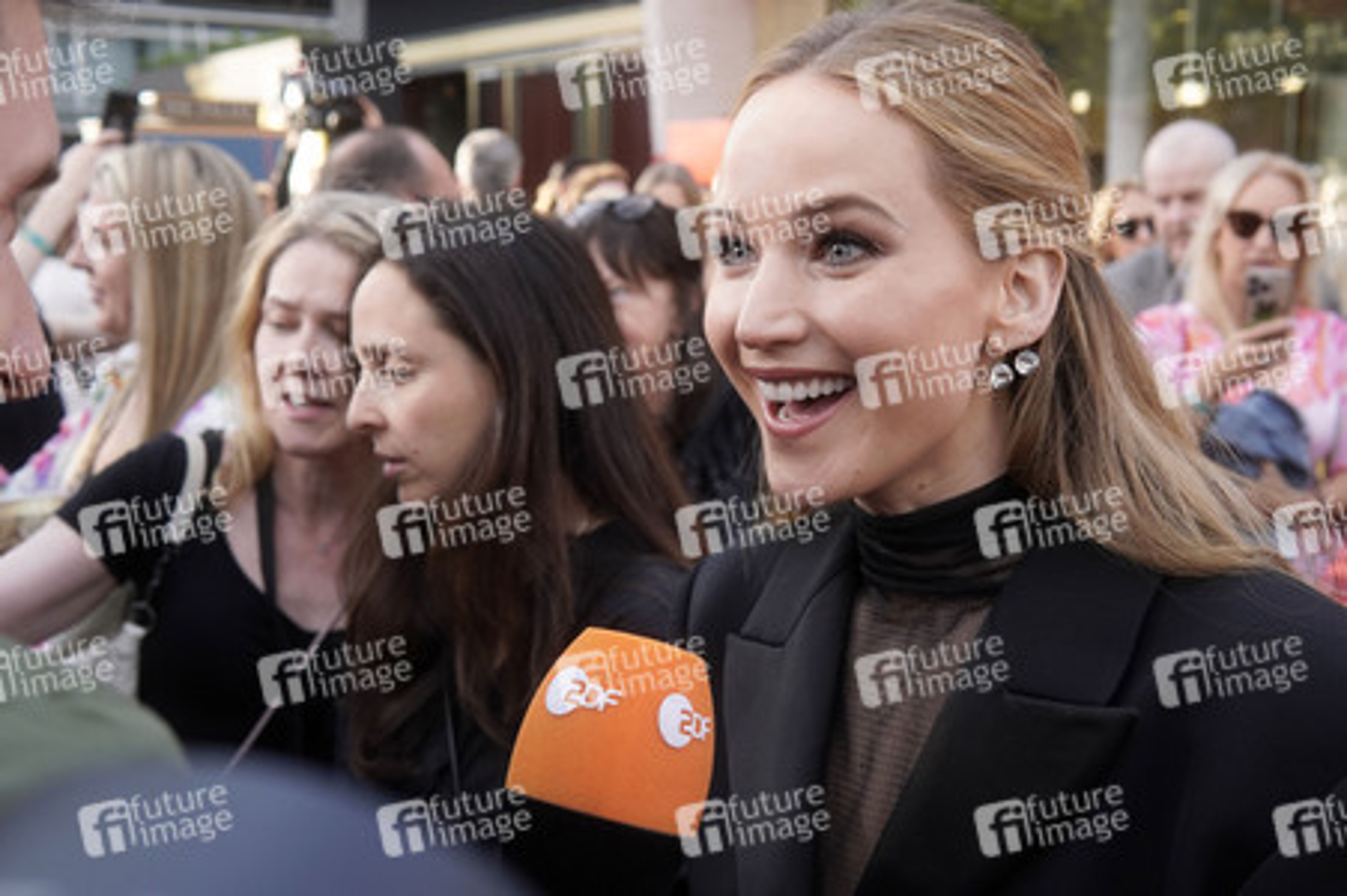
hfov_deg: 43.6
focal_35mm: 45
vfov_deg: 29.8
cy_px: 448
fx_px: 1682
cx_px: 674
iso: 640
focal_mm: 30
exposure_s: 1/400
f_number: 5
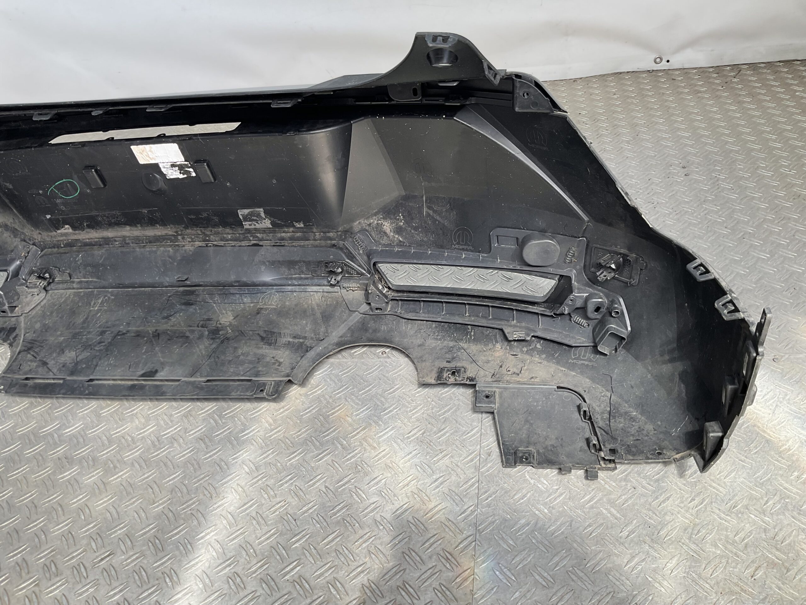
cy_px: 302
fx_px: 675
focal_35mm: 29
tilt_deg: -37.2
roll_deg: +9.7
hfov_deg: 61.7
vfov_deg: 48.2
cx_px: 403
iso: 16
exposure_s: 1/197
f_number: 1.8
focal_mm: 3
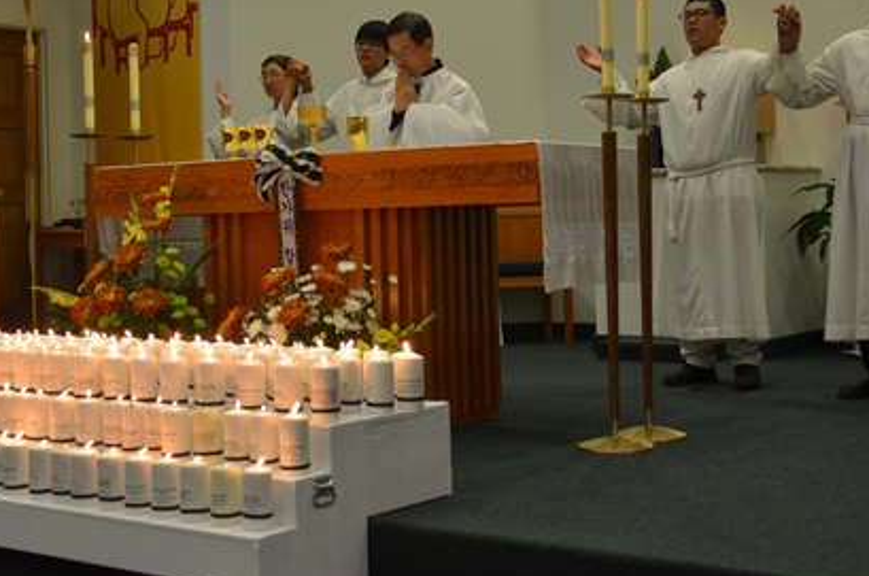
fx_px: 1470
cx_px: 397
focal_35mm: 61
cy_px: 204
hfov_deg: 32.9
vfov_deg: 22.1
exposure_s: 1/60
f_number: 4
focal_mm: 26
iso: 560
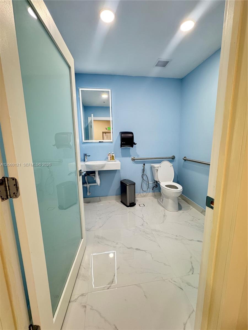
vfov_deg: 102.1
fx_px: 134
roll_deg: +1.6
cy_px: 165
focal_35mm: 14
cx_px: 124
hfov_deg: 85.7
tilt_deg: -10.9
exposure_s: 1/60
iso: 200
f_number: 2.2
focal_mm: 2.22
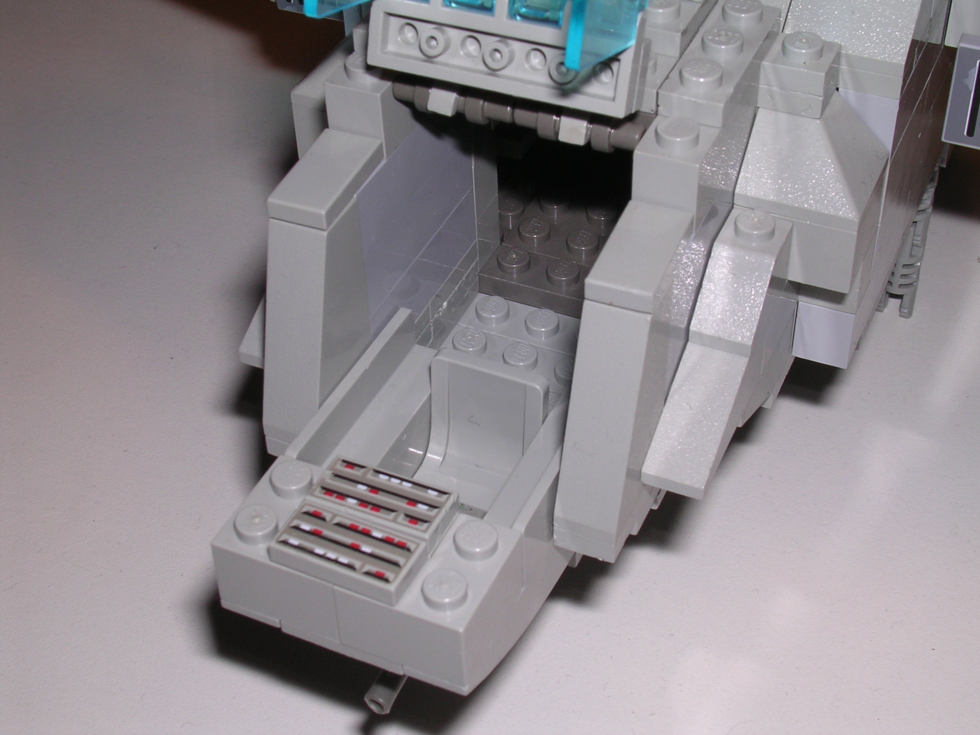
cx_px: 490
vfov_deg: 26.1
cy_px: 368
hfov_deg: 34.3
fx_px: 1585
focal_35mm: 56
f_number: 6.6
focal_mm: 8.5
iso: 100
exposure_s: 1/60.1
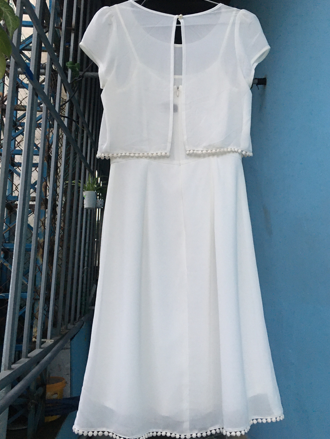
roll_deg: -0.4
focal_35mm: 30
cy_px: 219
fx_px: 381
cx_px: 170
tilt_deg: +8.7
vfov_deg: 60.0
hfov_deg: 46.8
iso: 80
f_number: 2.2
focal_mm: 4.15
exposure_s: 1/17
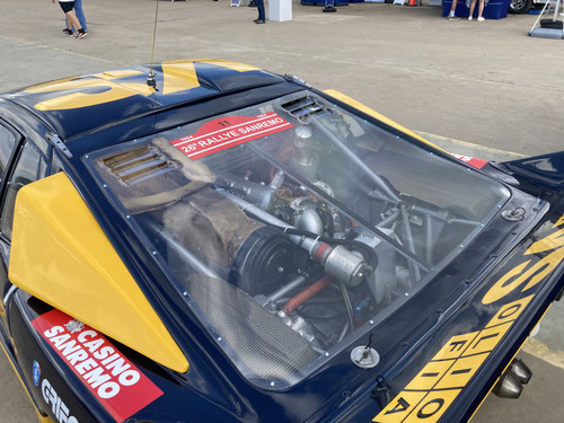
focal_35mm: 28
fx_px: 456
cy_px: 212
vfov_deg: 49.7
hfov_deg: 63.4
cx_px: 282
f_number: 1.8
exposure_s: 1/867
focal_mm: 3.99
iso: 20
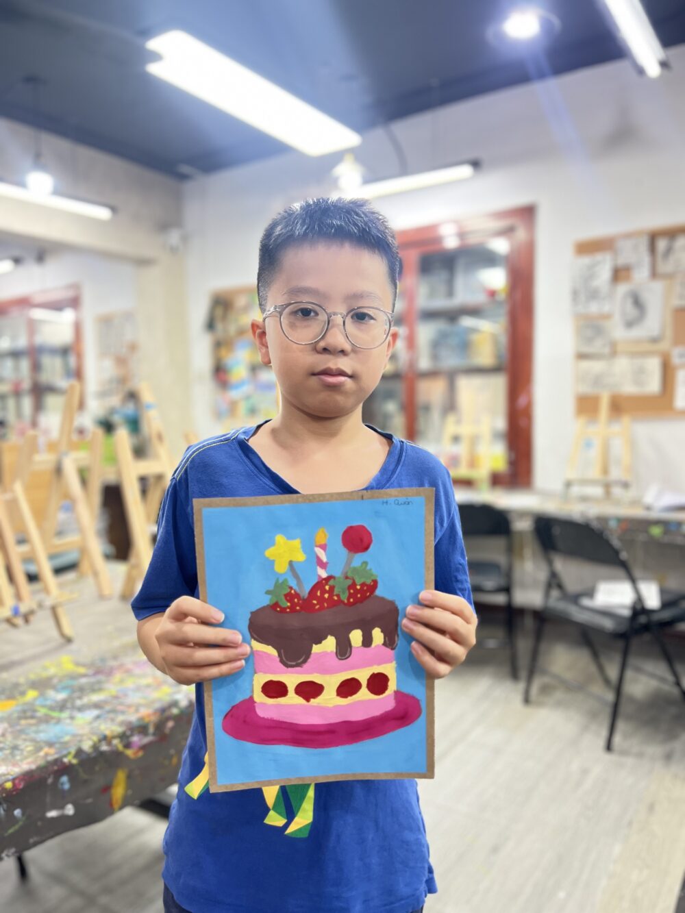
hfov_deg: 53.1
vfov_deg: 67.3
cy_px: 456
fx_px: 686
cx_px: 342
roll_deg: +0.0
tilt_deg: -4.4
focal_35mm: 26
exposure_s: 1/50
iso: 100
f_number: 1.5
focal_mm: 5.7
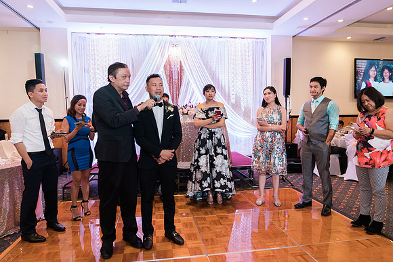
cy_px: 131
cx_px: 196
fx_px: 262
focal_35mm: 24
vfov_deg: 53.2
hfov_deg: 73.7
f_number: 2.8
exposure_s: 1/125
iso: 1000
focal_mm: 24
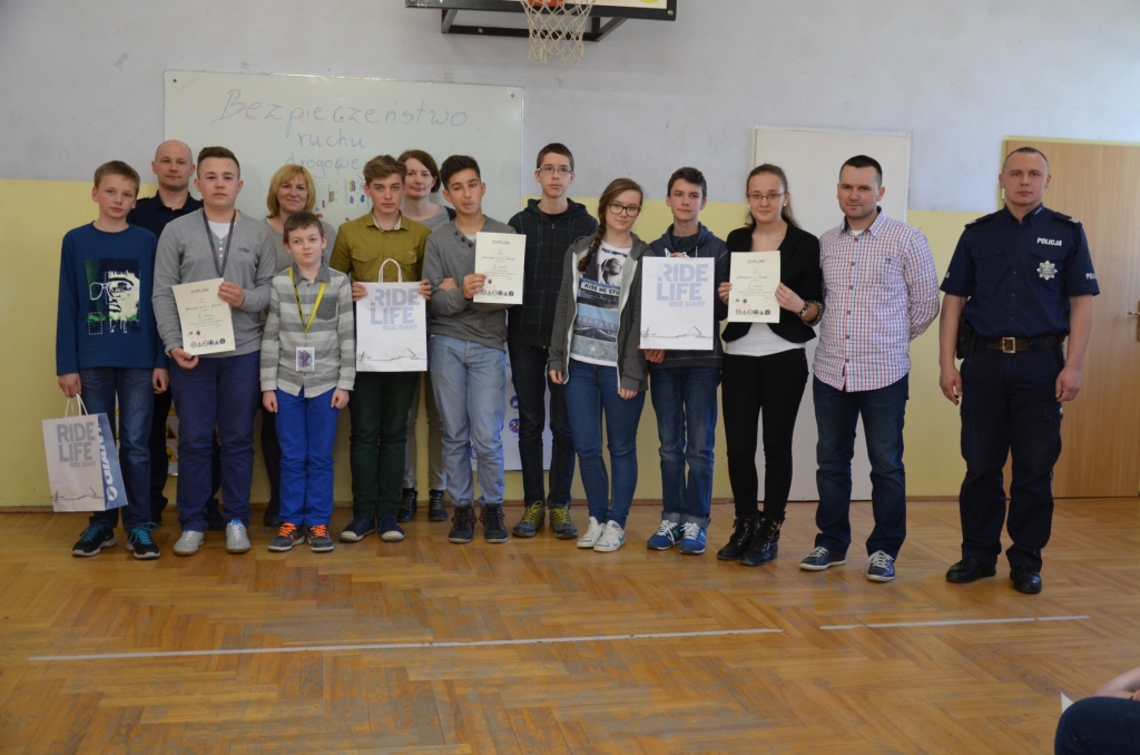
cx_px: 570
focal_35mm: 39
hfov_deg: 49.6
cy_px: 378
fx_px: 1232
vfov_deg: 34.1
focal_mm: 26
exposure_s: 1/60
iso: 720
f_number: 4
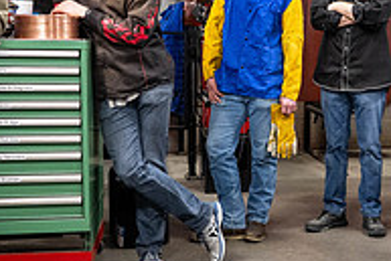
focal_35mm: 72
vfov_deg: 19.0
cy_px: 130
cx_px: 367
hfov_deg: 26.9
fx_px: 783
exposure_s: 1/250
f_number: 3.2
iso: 1600
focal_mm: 24
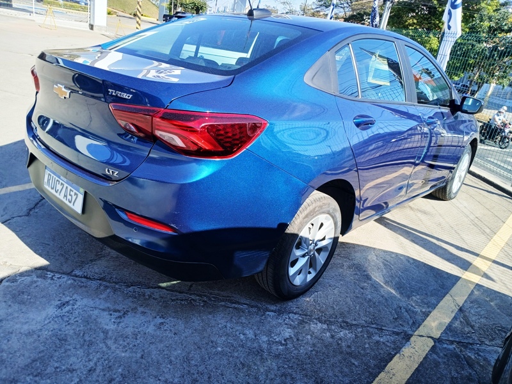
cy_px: 192
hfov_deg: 67.3
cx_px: 256
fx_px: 385
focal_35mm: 26
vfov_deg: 53.1
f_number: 1.8
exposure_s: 1/154
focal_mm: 3.98
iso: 20
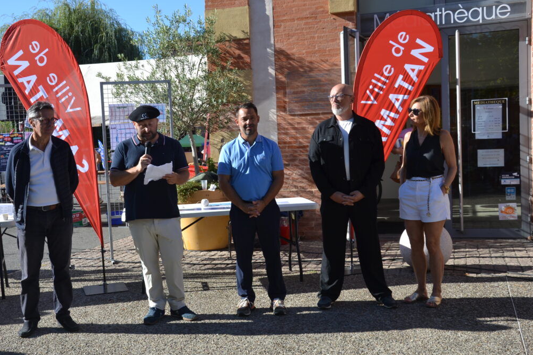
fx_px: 666
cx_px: 228
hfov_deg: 43.5
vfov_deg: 29.9
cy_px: 171
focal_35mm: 45
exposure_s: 1/160
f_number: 6.3
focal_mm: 26
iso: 100
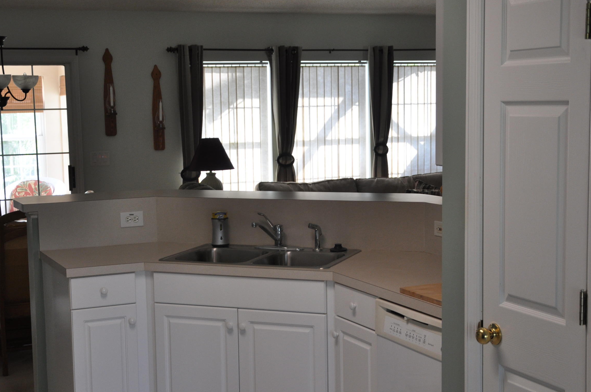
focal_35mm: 63
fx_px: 1033
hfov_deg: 31.9
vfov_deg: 21.5
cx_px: 274
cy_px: 204
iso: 400
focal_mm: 32
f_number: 4.2
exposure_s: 1/60
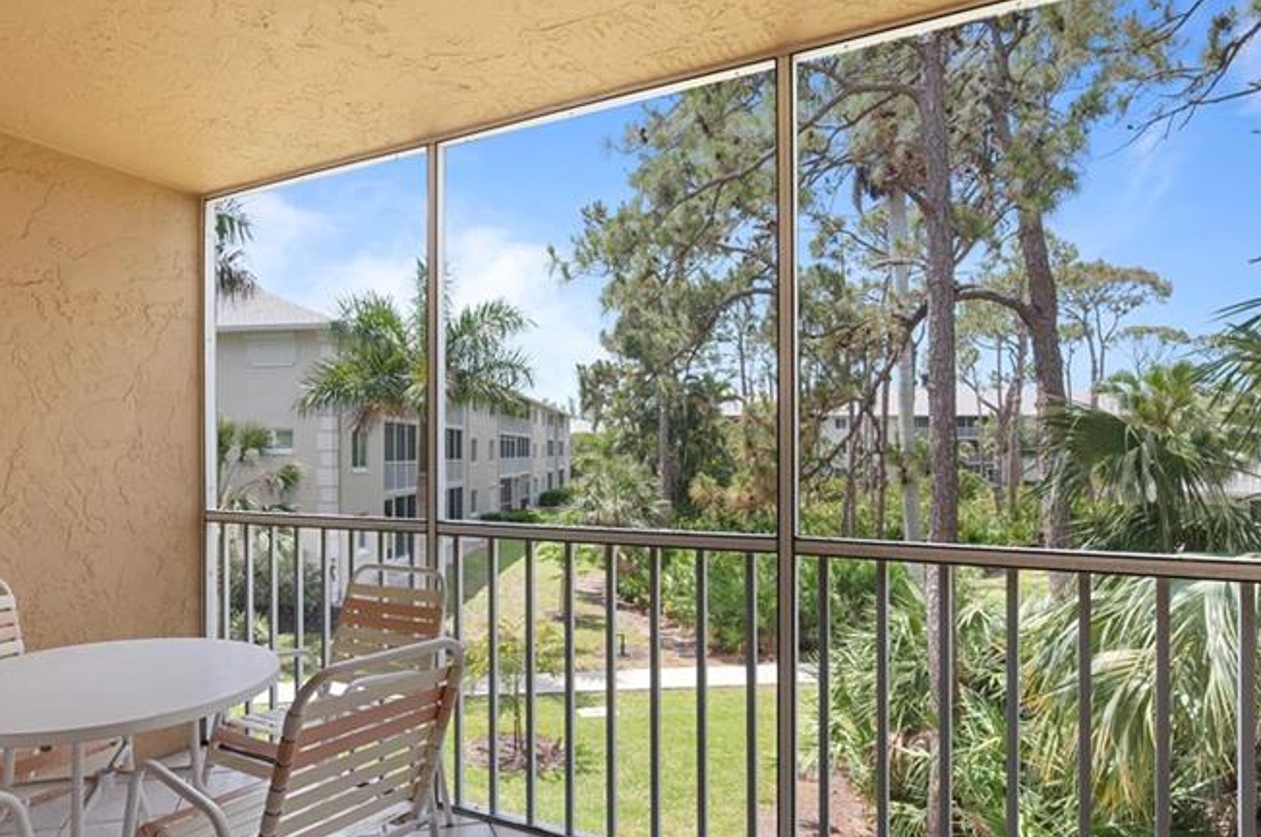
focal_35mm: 22
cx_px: 524
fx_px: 770
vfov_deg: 57.0
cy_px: 451
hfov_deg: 78.0
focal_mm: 14
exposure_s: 1/50
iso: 1000
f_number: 8
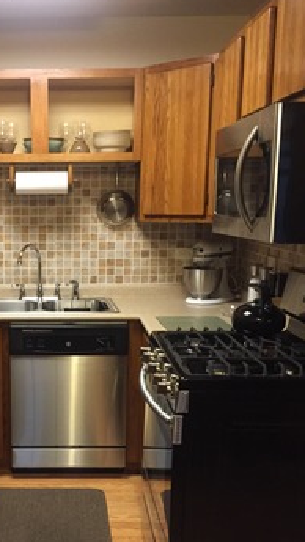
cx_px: 36
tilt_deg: -11.5
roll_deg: -0.4
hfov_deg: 26.3
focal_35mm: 44
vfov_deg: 46.1
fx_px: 633
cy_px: 328
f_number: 2.2
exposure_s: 1/30
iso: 250
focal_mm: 4.15
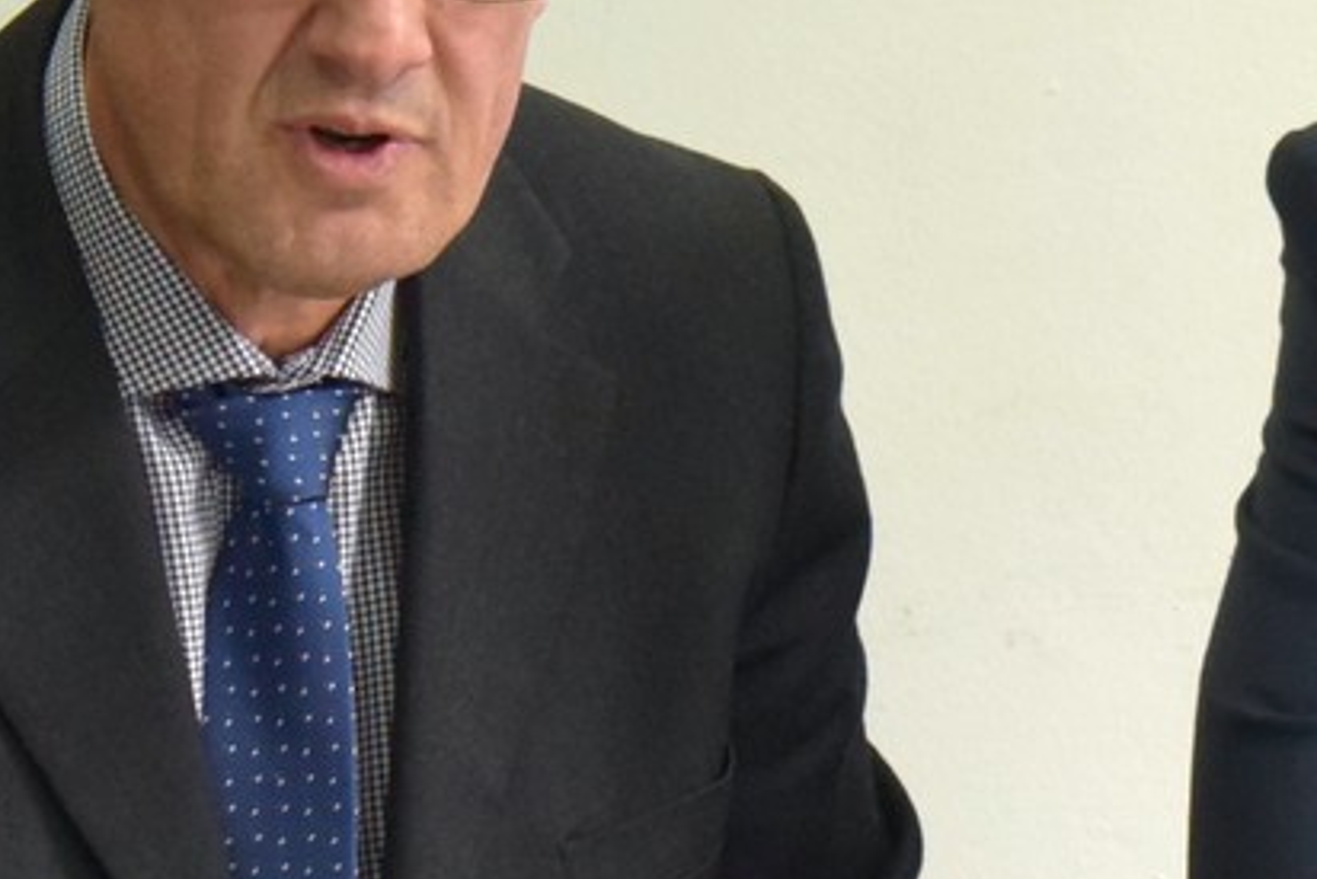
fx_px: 11855
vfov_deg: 4.2
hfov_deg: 6.3
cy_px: 649
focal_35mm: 324
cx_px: 1189
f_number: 5.6
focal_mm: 55
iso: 1250
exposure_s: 1/60
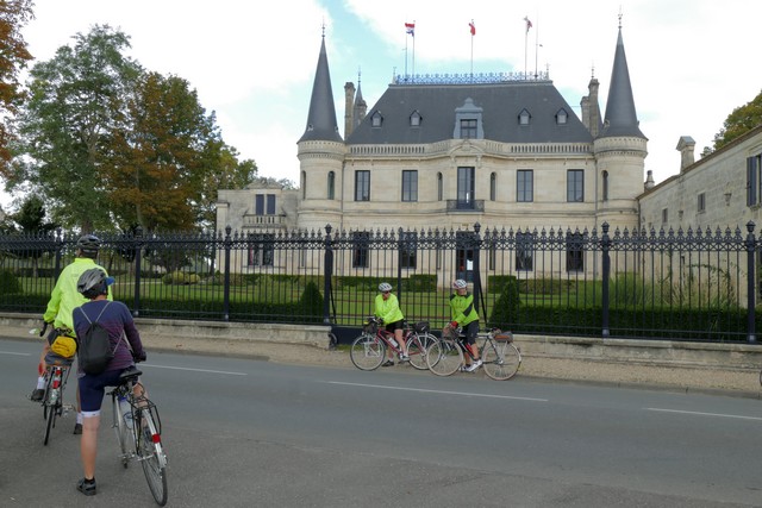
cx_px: 381
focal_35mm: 35
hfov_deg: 54.4
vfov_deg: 37.9
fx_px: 741
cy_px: 254
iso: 125
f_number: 8
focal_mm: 12.64
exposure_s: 1/80
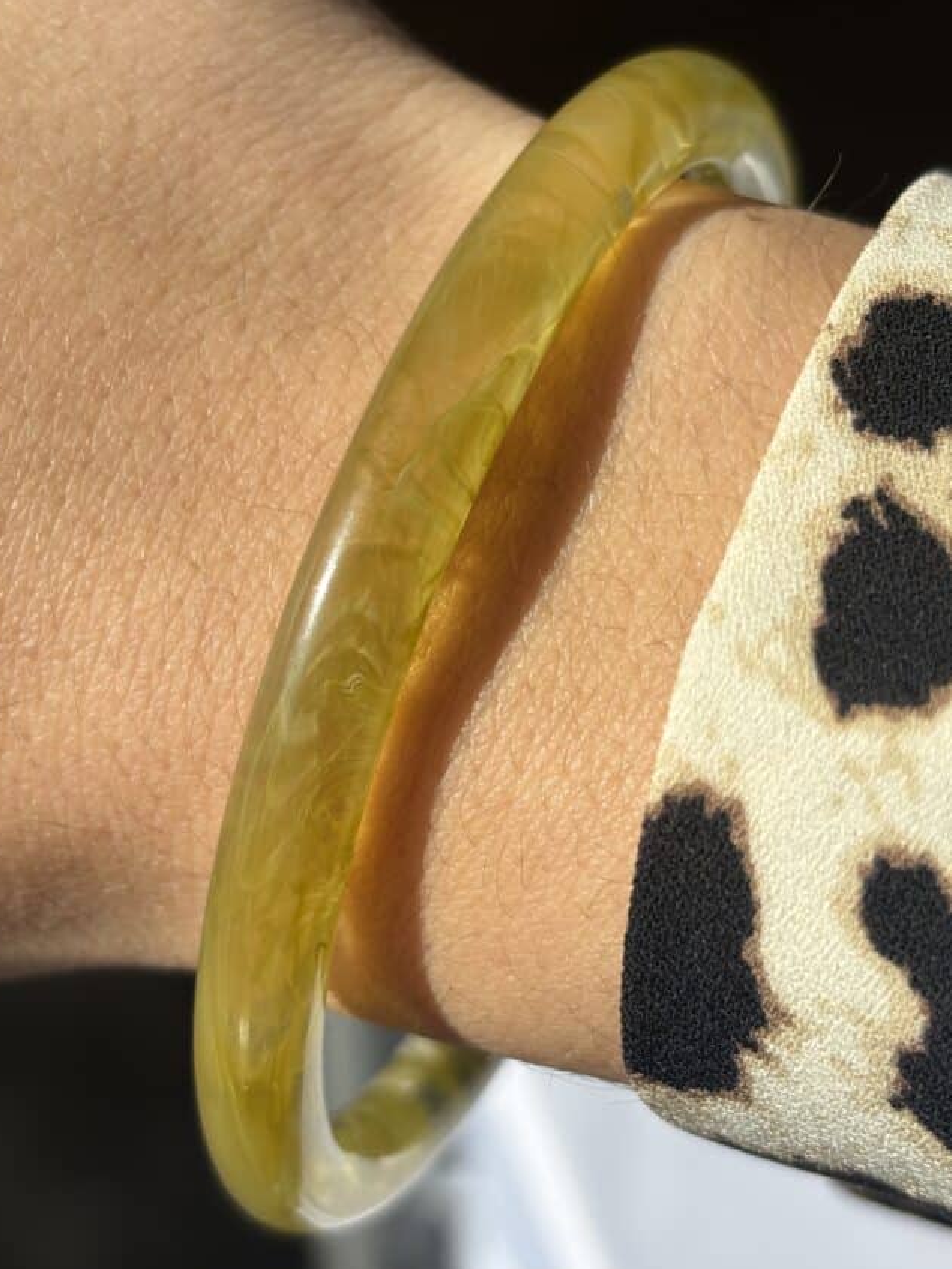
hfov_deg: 23.3
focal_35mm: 63
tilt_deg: -50.2
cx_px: 482
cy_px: 569
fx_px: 2310
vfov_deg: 30.7
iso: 40
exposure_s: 1/2451
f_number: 1.6
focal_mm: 5.96
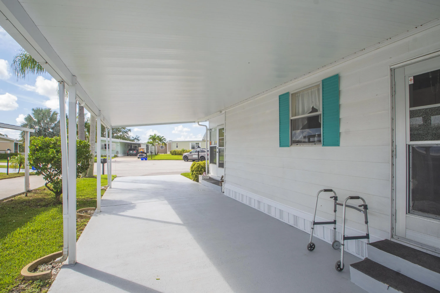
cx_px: 220
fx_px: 220
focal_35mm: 18
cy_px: 146
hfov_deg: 90.0
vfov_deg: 67.4
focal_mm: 12
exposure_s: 1/400
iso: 320
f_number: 8
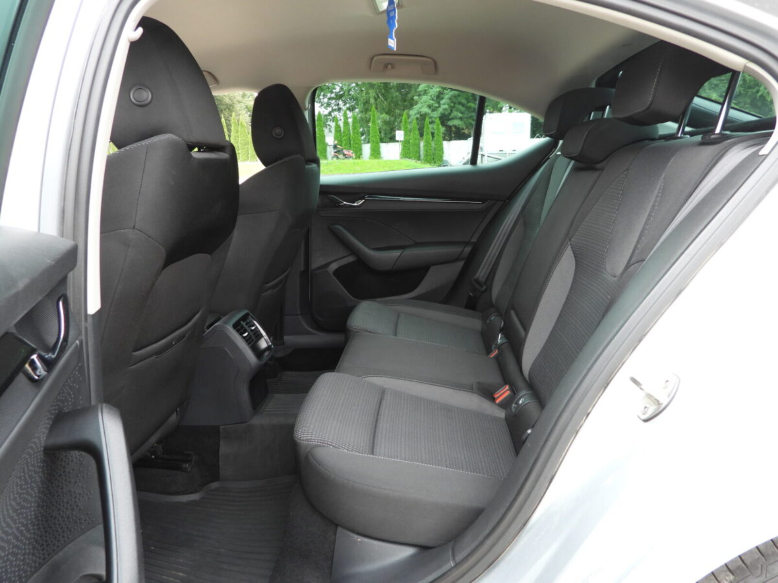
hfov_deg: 71.6
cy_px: 292
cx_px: 389
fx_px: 539
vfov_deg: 56.8
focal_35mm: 24
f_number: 2.8
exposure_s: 1/40
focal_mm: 4.3
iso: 100
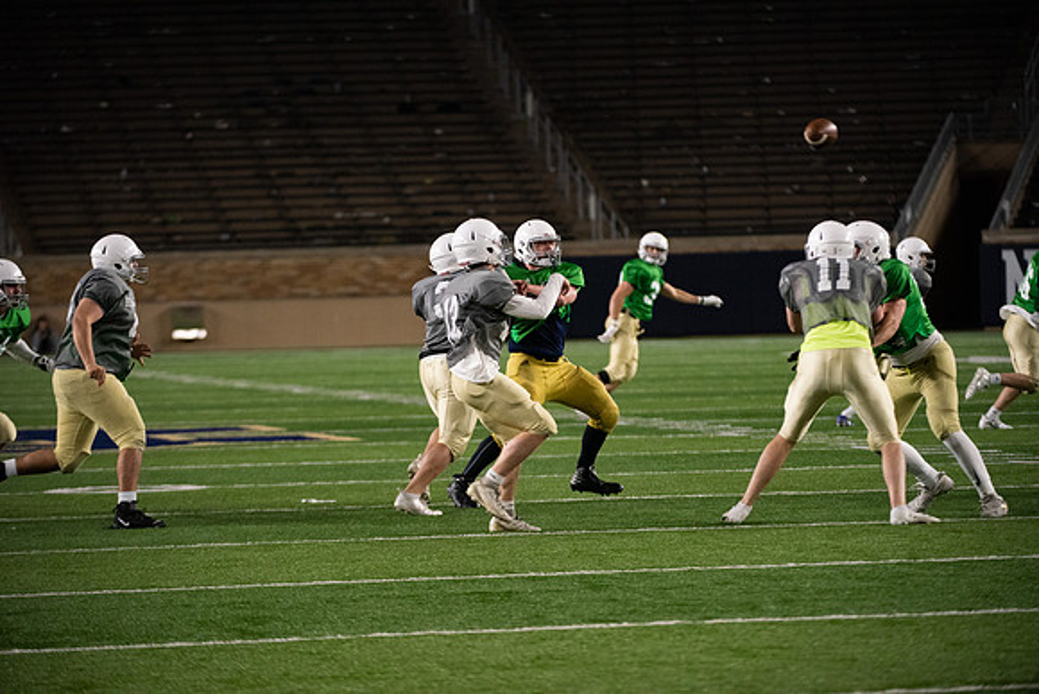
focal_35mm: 240
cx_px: 520
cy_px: 347
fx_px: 6928
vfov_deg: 5.7
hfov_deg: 8.6
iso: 4000
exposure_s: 1/500
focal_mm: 240
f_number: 4
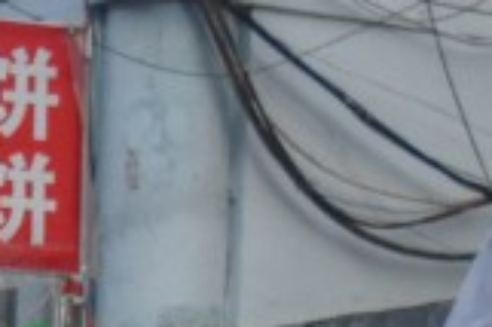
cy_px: 947
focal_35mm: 262
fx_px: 3577
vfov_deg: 5.0
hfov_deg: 7.5
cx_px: -538
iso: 1100
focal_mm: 26
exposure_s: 1/500
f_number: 4
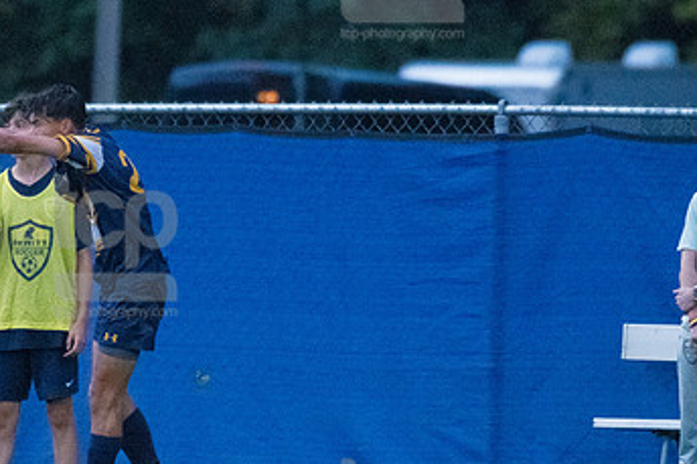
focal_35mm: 1036
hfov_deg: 2.0
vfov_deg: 1.3
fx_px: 20048
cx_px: 115
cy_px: 247
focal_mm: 410
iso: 6400
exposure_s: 1/2000
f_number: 5.6
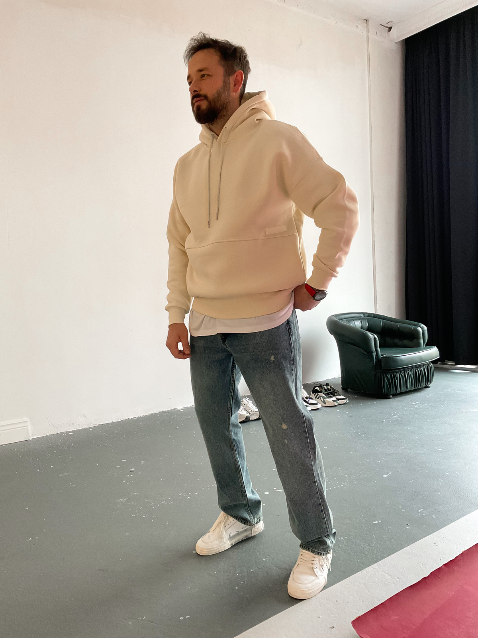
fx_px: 534
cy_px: 319
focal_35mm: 29
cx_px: 239
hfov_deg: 48.2
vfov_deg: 61.7
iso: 160
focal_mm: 3
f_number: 1.8
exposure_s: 1/60
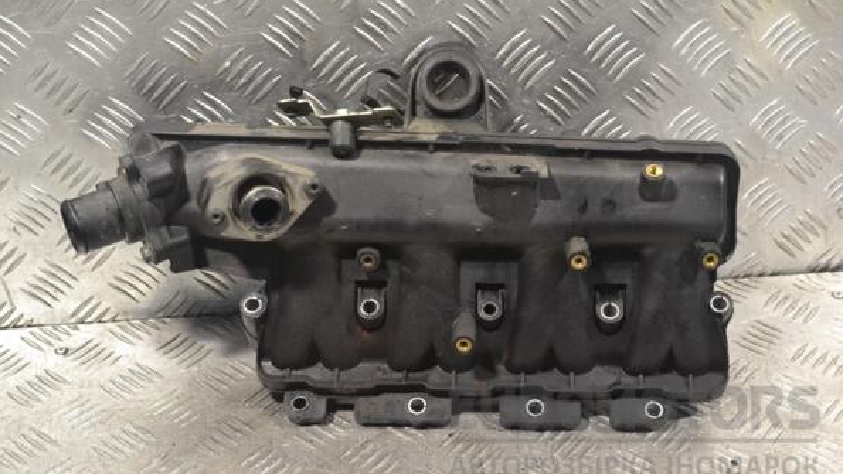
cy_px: 219
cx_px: 422
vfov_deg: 21.1
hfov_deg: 36.6
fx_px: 1274
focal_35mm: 57
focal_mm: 36
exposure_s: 1/200
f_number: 7.1
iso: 3200
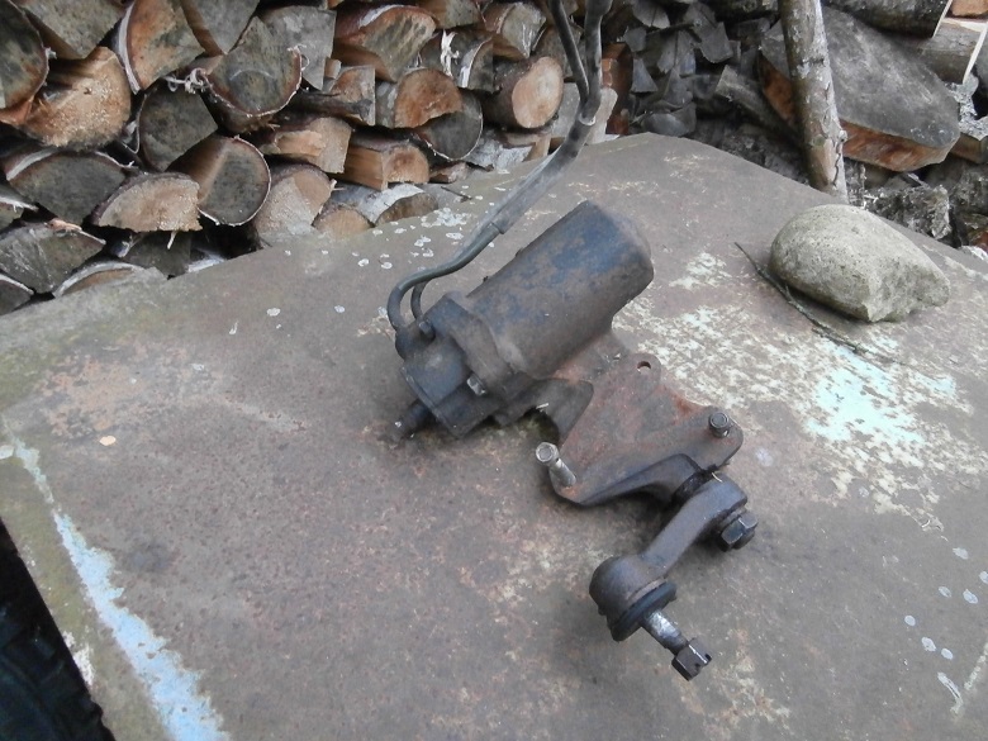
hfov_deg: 71.6
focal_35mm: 24
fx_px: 685
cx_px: 494
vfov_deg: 56.8
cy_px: 370
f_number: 3
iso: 800
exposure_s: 1/15
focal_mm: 4.2
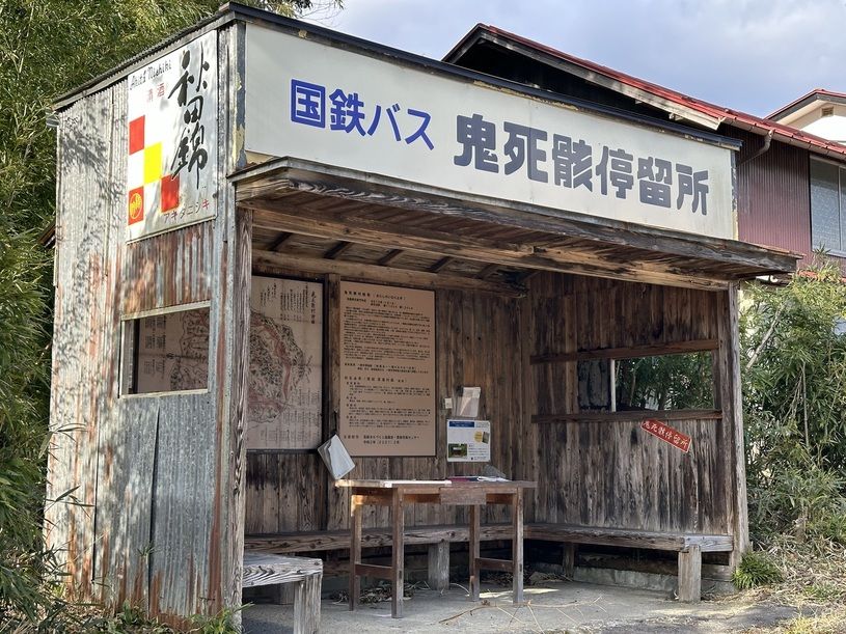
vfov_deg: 30.3
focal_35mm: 48
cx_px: 423
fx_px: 1173
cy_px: 317
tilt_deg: +4.3
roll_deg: +0.0
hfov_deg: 39.7
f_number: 1.78
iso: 64
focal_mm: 6.86
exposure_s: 1/694
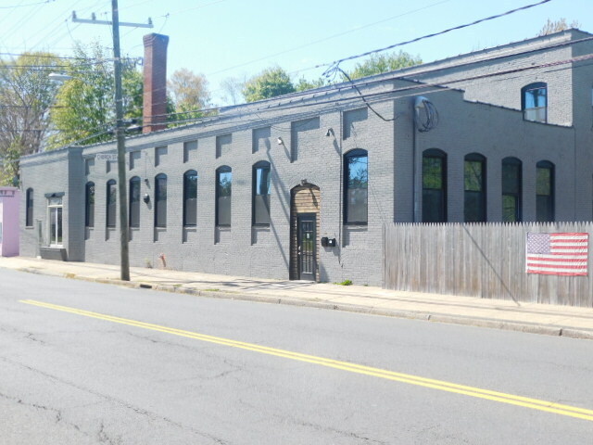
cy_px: 222
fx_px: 771
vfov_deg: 32.2
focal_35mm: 45
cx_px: 296
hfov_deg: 42.1
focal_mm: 8
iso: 125
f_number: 3.7
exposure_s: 1/500
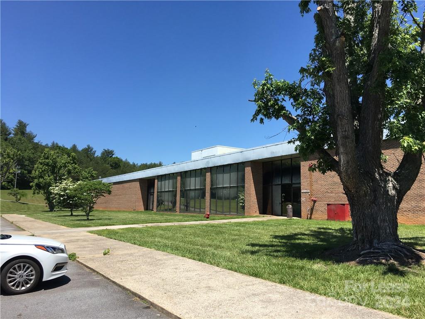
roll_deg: -0.3
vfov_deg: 48.2
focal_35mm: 29
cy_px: 160
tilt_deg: +7.6
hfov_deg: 61.7
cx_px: 212
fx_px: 356
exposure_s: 1/1538
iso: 25
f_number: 2.2
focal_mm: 4.15
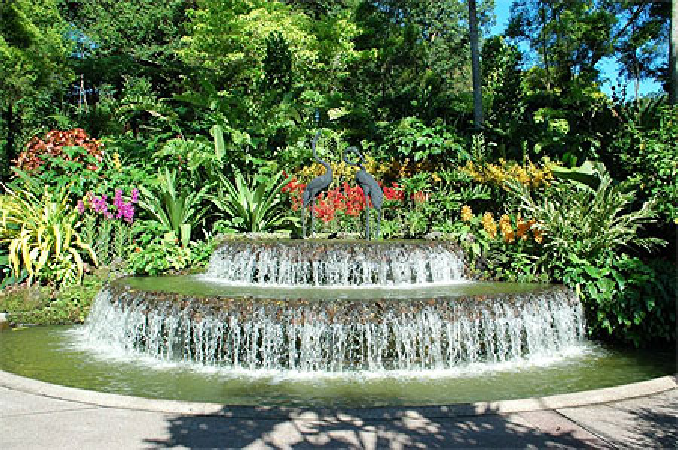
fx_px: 621
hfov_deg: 57.3
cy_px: 225
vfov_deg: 39.9
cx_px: 339
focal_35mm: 33
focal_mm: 22
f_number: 9
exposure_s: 1/160
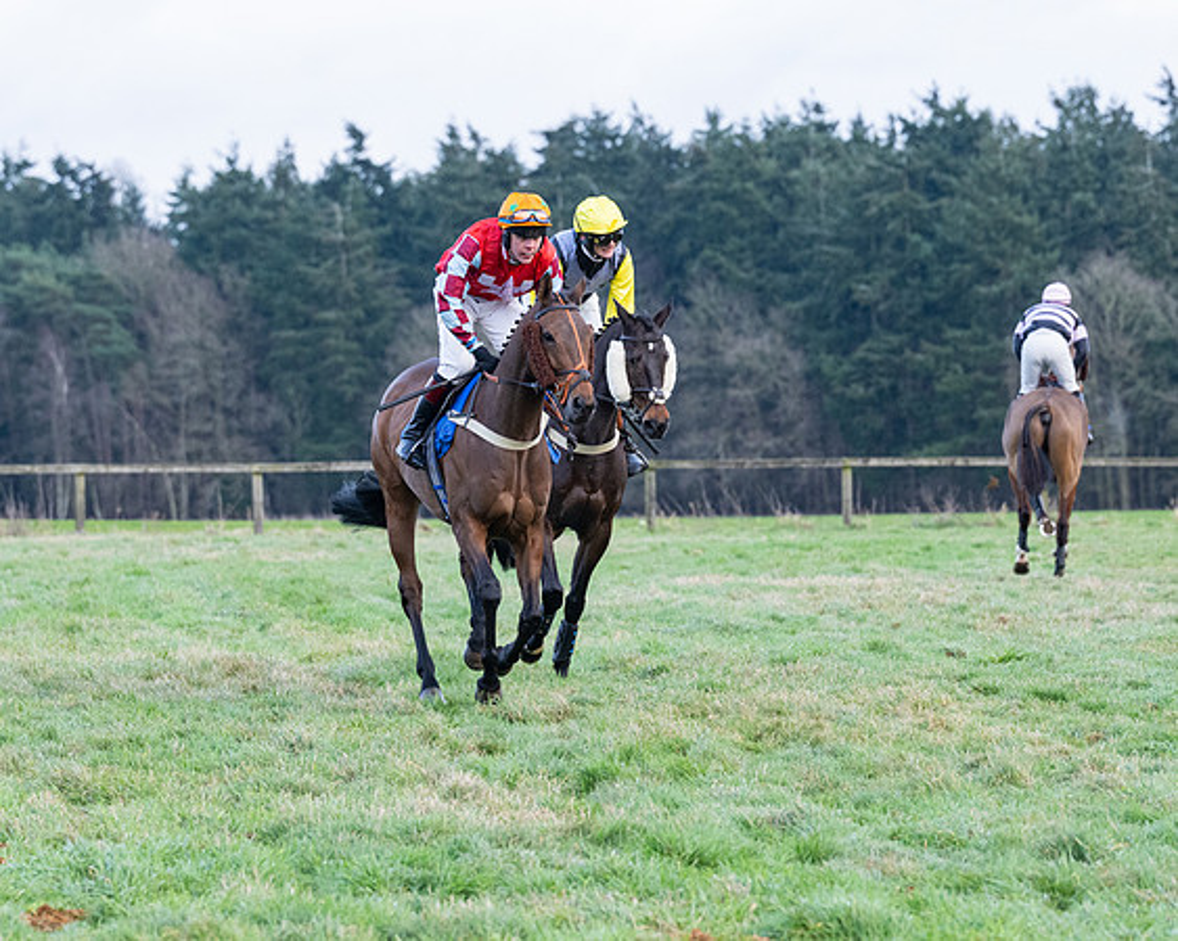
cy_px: 470
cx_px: 589
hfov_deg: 9.5
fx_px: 7068
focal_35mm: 203
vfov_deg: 7.6
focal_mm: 120
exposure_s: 1/400
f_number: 4
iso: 1000
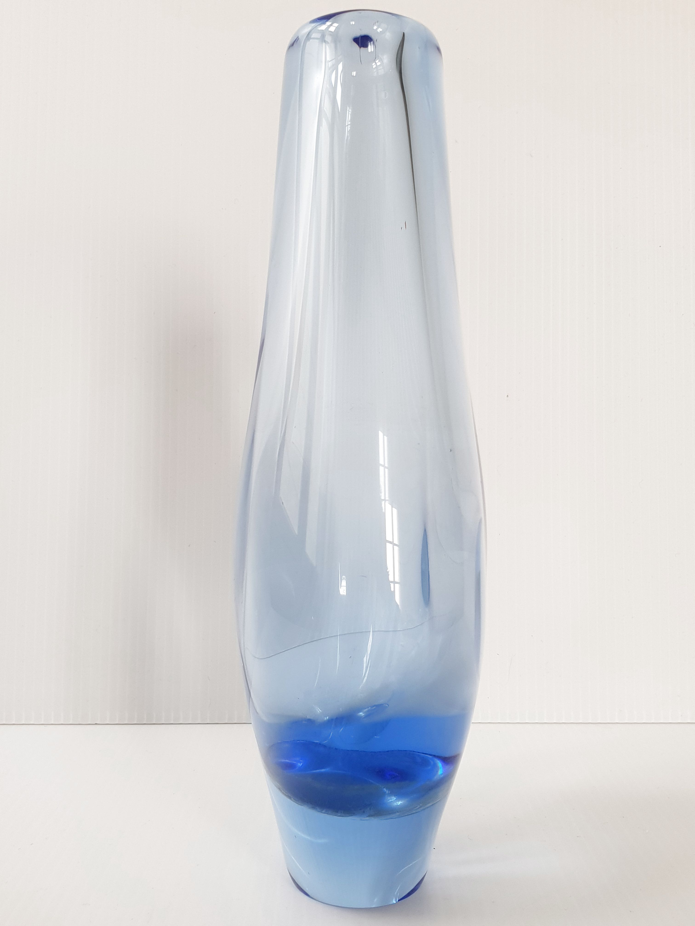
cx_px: 348
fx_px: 696
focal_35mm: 26
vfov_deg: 67.3
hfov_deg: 53.1
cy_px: 463
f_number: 2.4
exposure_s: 1/50
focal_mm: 4.3
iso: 80
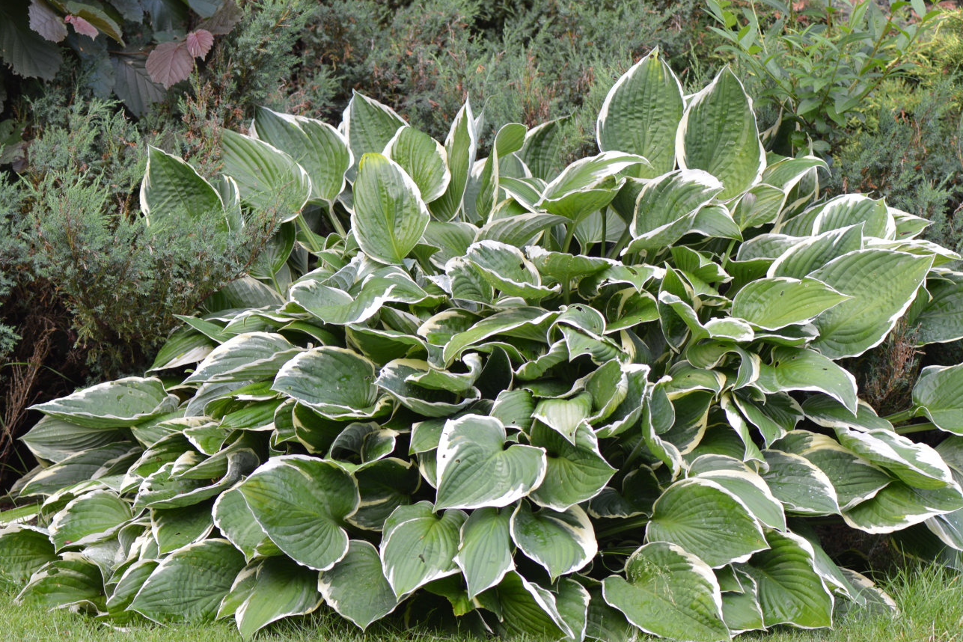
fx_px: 5232
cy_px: 342
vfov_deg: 7.0
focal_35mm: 196
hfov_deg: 10.5
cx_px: 510
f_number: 4.5
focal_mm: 105
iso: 100
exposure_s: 1/60
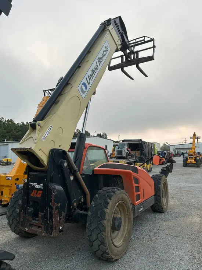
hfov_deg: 53.1
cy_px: 135
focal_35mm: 26
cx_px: 101
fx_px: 202
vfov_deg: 67.3
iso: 50
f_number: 1.5
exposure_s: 1/324
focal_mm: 5.7
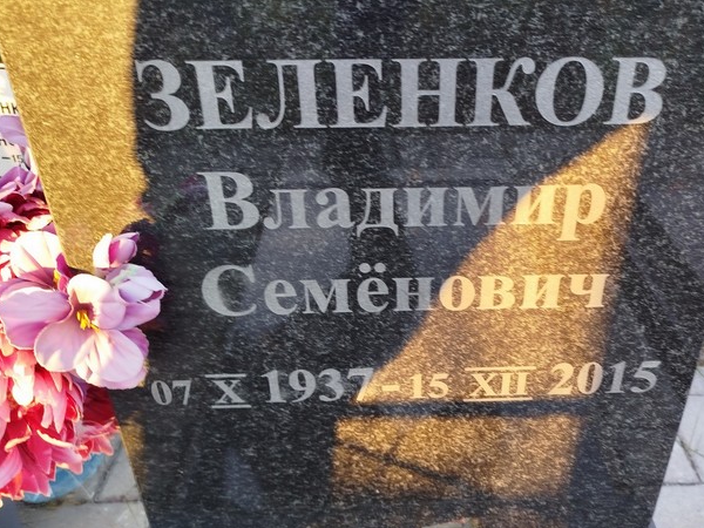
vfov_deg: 44.2
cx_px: 419
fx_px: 651
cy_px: 256
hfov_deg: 56.4
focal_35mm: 32
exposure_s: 1/50
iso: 64
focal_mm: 5.31
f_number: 1.7
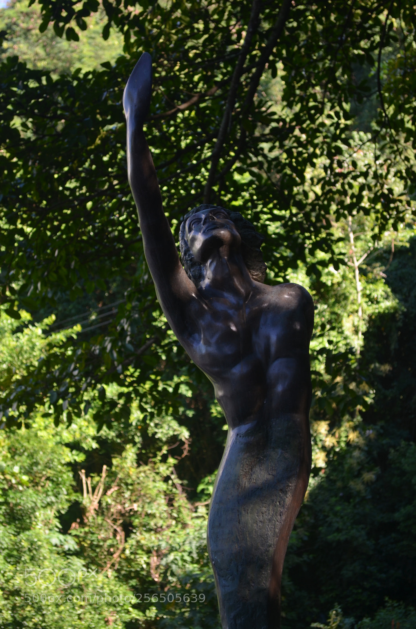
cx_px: 208
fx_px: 1436
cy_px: 314
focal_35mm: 82
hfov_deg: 16.5
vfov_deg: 24.7
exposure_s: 1/125
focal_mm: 55
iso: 220
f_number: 5.6
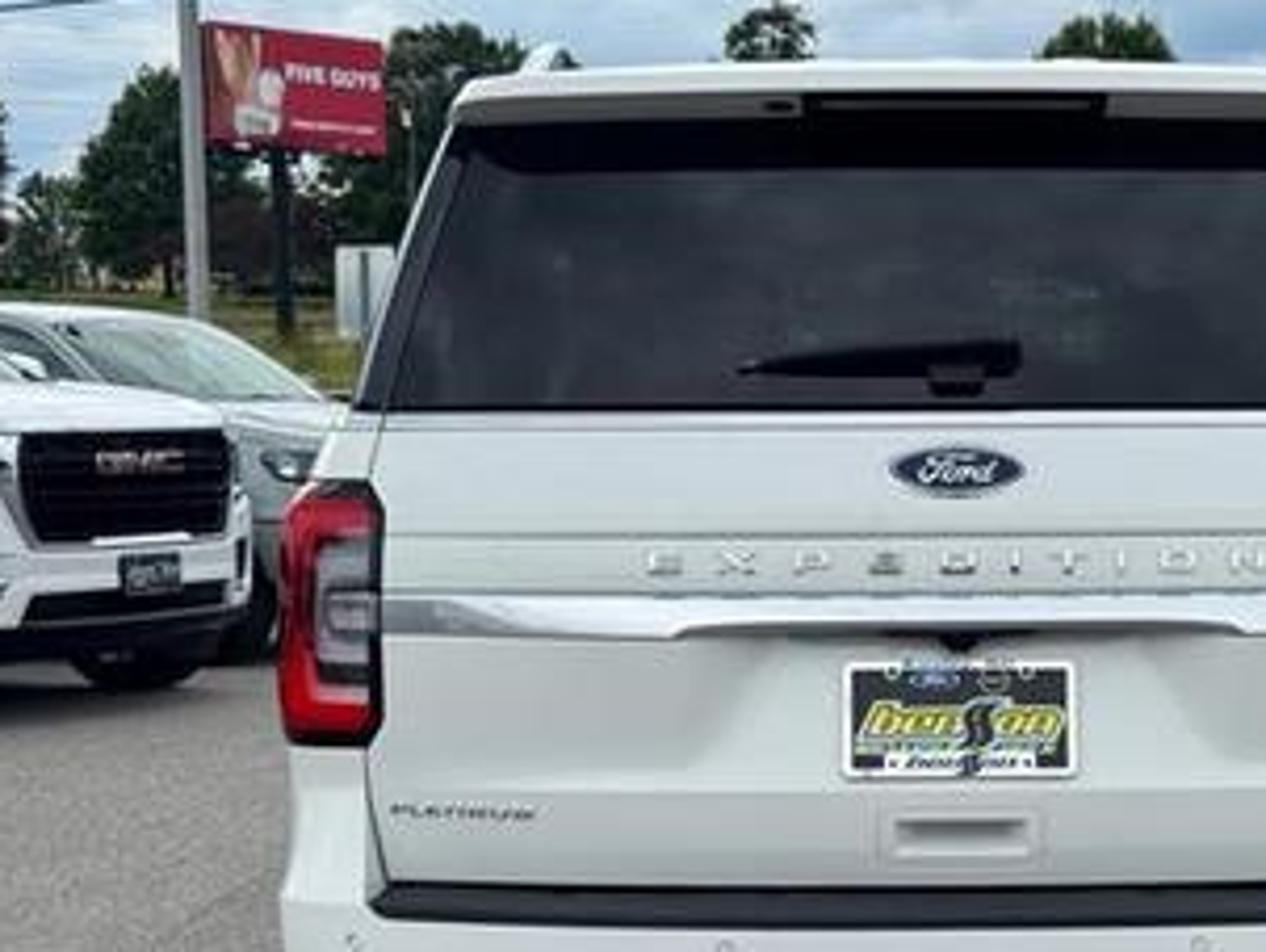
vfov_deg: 18.4
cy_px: 688
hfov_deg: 24.1
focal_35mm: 80
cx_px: 973
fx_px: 2928
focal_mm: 6.76
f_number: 1.78
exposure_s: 1/3817
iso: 64
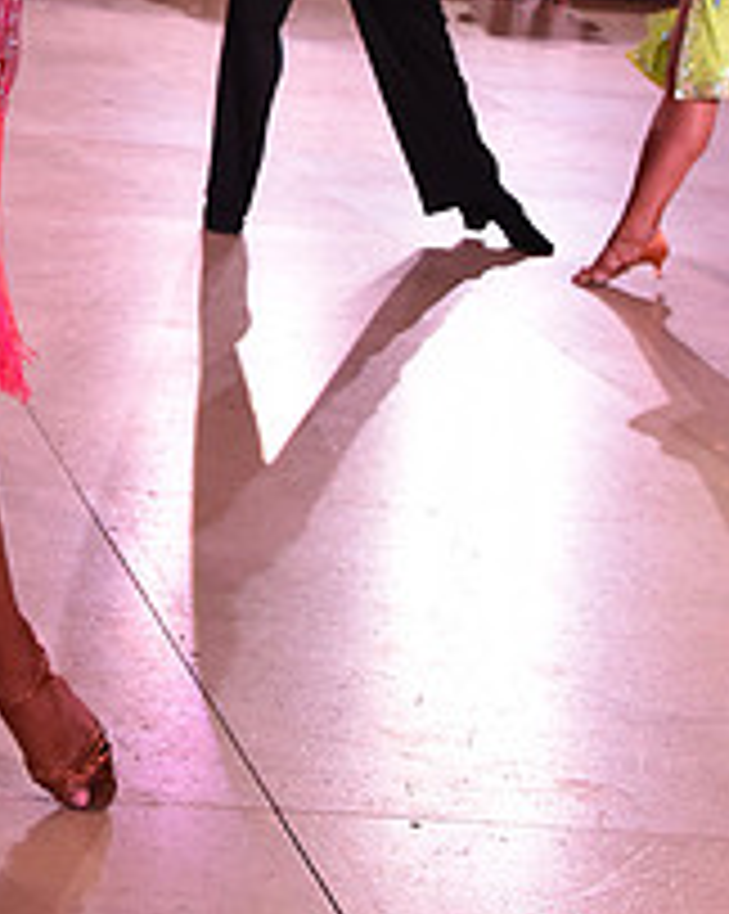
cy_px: -189
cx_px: -124
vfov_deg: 15.7
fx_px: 3187
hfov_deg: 12.8
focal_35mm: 118
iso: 2500
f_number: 7.1
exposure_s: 1/320
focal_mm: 44
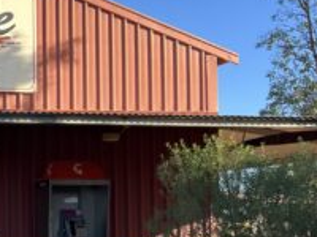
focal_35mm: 78
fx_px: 714
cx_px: -144
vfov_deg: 18.6
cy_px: 205
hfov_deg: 21.4
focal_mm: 5.7
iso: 50
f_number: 1.5
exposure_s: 1/1183
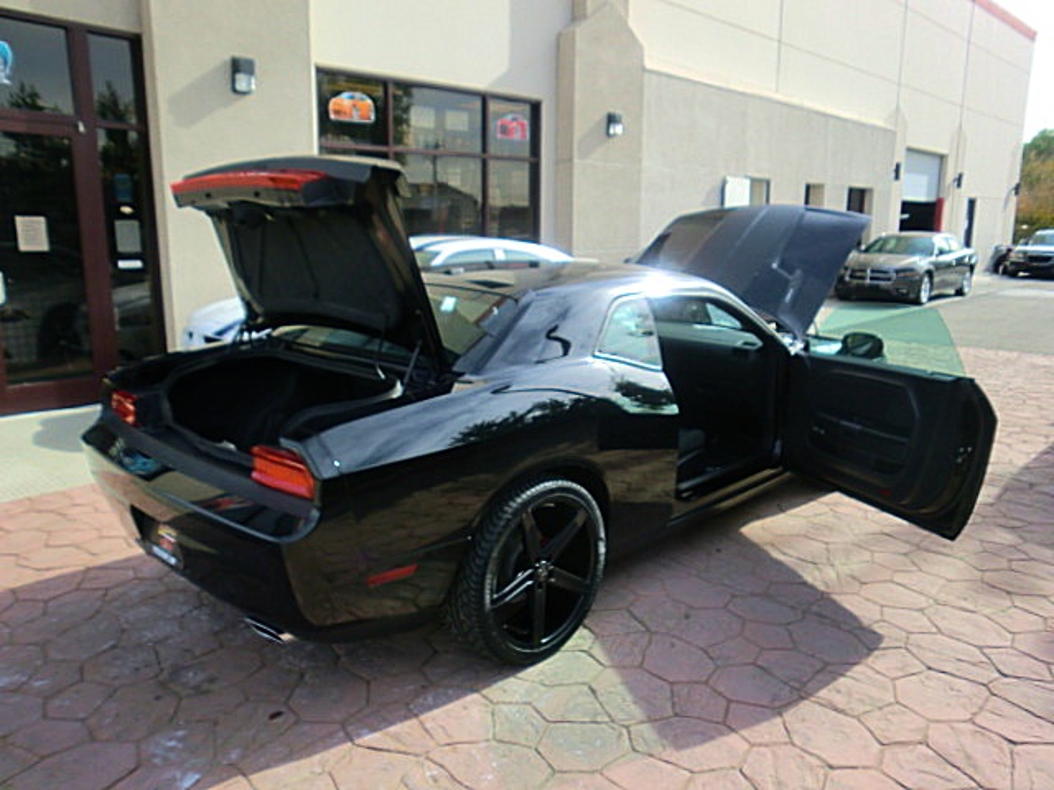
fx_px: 792
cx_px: 527
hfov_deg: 67.3
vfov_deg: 53.1
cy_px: 395
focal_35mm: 26
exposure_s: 1/640
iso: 64
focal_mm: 4.65
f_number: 2.6
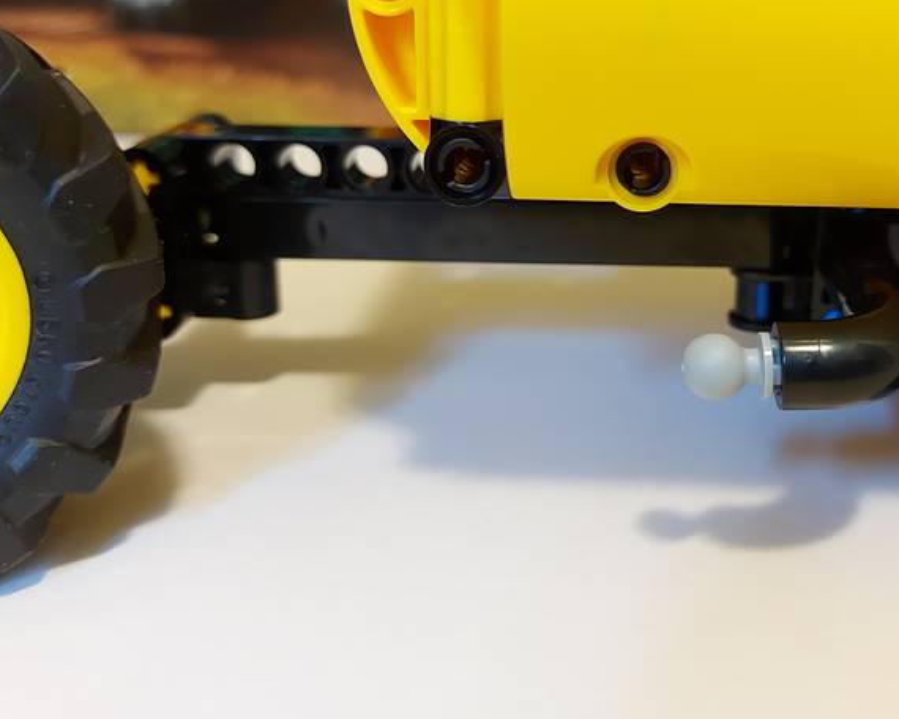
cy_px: 248
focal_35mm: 37
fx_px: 984
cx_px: 546
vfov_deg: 39.7
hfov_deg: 48.7
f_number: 1.8
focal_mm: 5.23
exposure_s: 1/25
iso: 320
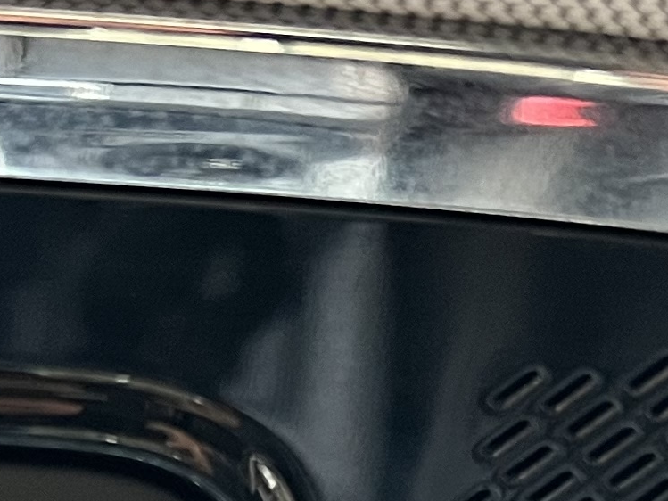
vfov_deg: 10.0
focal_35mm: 140
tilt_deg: +37.3
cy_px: 914
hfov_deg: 14.0
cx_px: 115
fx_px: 2702
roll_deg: +1.0
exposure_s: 1/60
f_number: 1.5
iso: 320
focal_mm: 5.7
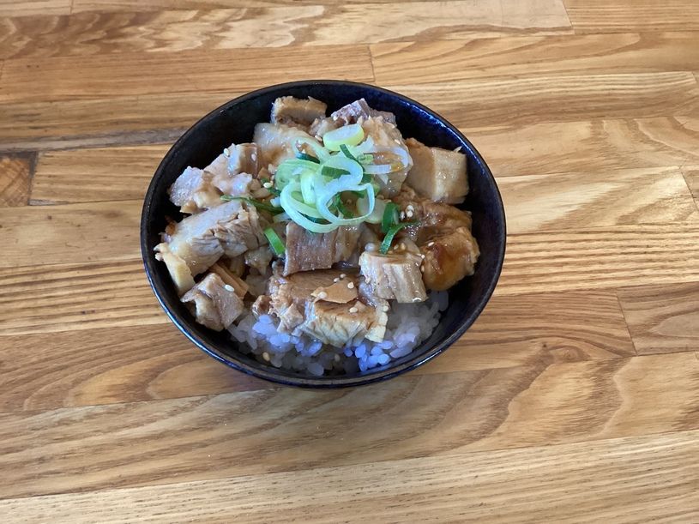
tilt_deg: -60.6
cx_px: 350
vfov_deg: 45.4
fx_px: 626
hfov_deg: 58.4
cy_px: 262
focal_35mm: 31
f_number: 2.4
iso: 320
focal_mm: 3.3
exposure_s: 1/60
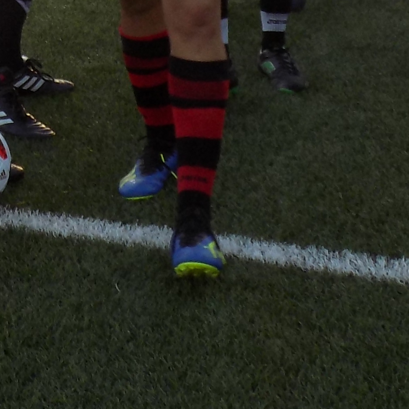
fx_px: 1805
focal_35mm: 135
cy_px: -297
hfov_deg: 12.7
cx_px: -38
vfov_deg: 12.0
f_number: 3.3
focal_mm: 5.3
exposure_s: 1/160
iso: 80
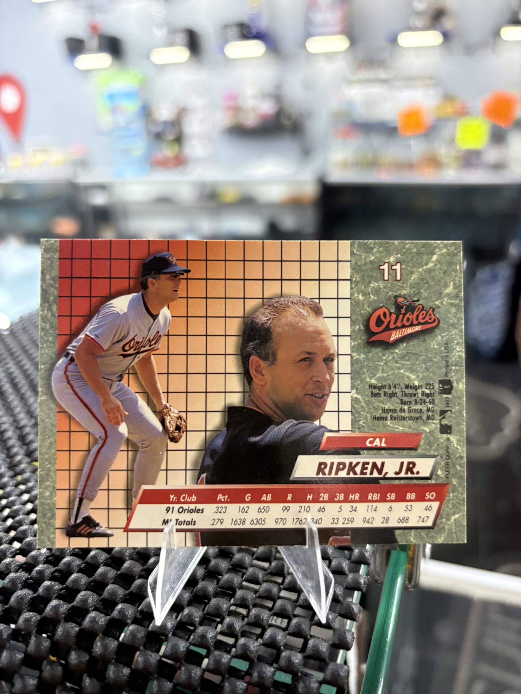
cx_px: 260
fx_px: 522
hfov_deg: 53.1
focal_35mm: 26
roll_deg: +2.2
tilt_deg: -23.6
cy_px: 347
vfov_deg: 67.3
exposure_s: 1/40
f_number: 1.6
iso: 400
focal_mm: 5.96
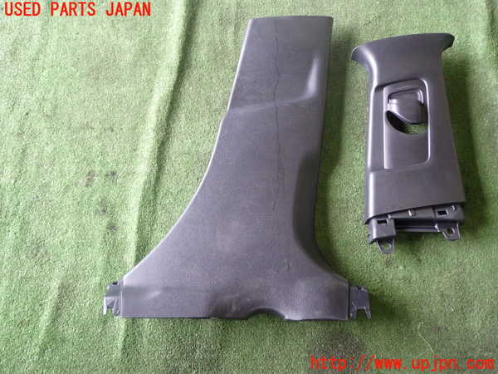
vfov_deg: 46.8
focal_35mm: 30
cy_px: 187
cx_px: 249
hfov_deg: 60.0
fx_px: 432
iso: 320
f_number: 2.3
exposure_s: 1/30
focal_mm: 5.4
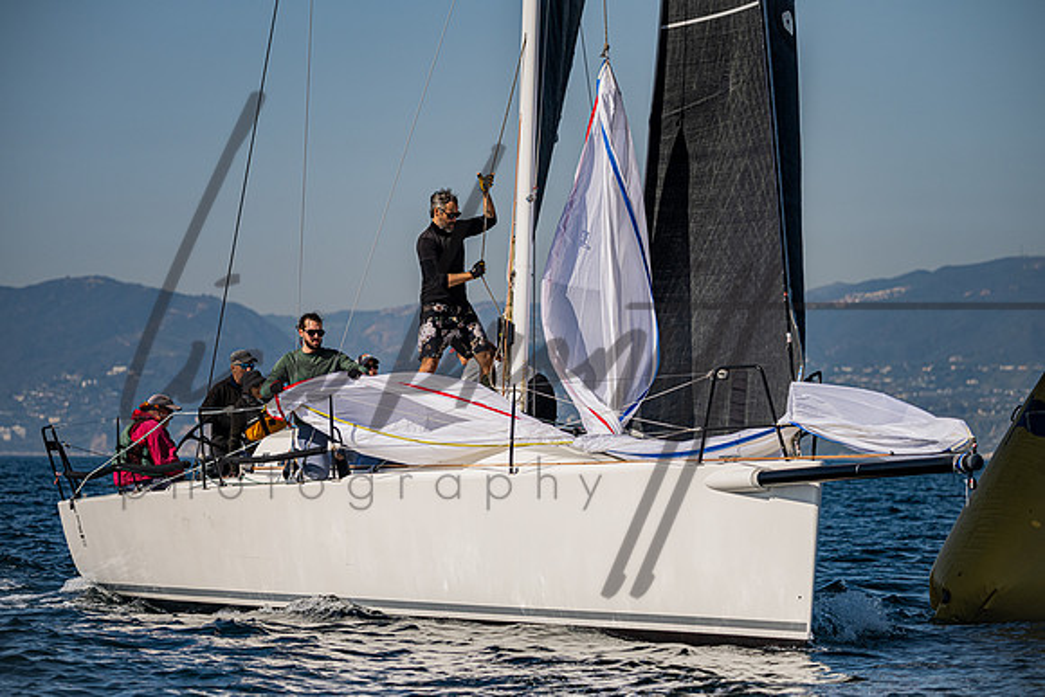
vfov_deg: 8.3
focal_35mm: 166
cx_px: 522
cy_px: 348
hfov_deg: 12.4
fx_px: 4819
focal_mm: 160
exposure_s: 1/6400
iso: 400
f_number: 4.8
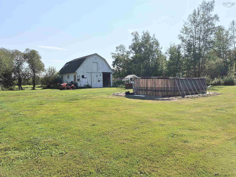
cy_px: 88
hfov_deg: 73.9
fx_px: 157
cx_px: 118
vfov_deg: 58.9
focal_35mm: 23
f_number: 1.8
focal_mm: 5.4
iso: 64
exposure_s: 1/7696
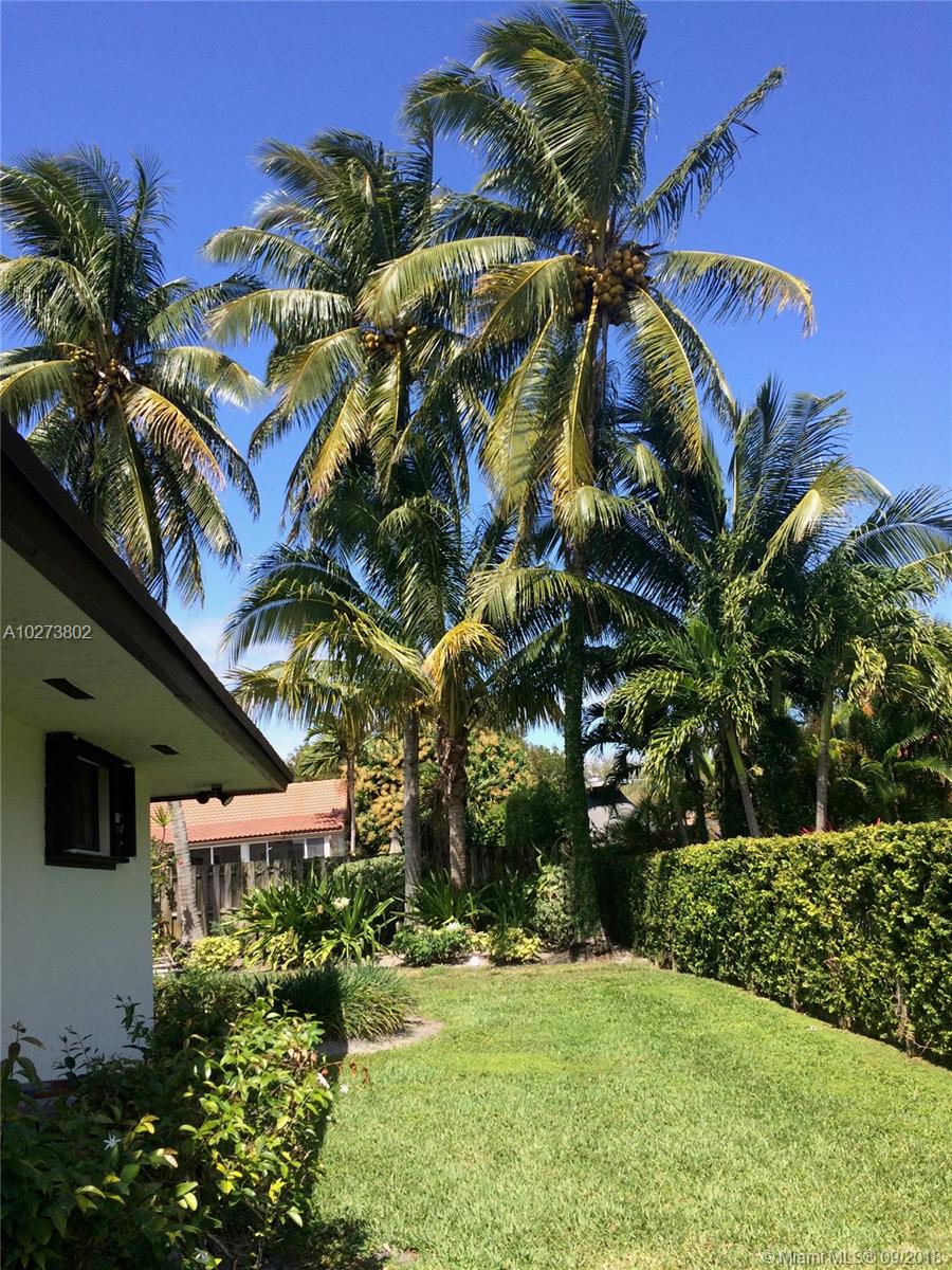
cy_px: 635
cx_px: 476
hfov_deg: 48.2
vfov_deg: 61.7
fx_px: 1063
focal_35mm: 29
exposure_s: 1/1109
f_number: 2.2
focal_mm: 4.15
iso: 32
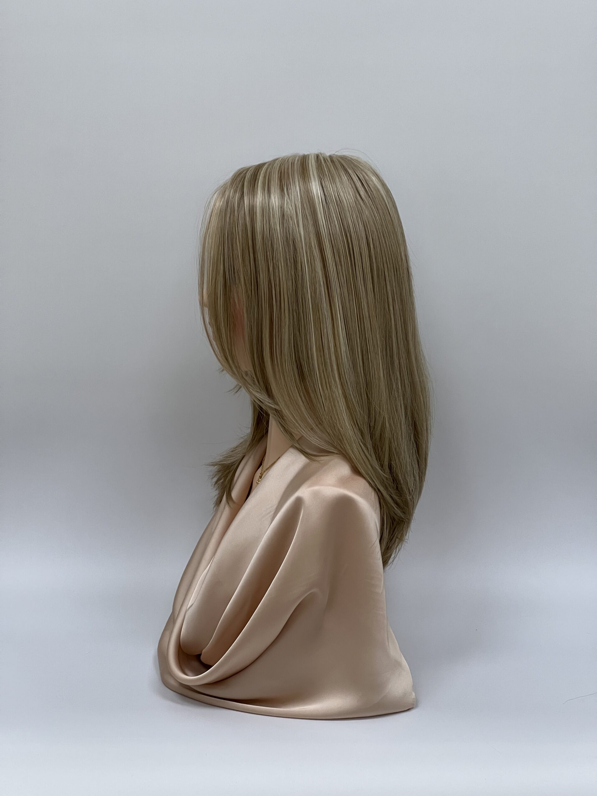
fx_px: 1771
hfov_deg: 19.1
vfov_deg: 25.3
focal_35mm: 77
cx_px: 298
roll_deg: -0.7
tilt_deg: -12.9
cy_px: 398
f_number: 2.8
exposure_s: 1/100
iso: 160
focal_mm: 9
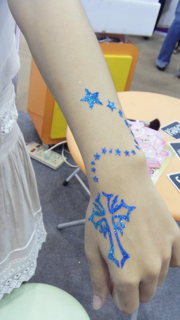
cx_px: 118
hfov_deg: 27.6
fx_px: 365
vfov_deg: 47.4
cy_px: 161
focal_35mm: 43
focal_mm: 6.6
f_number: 3.5
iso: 200
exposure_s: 1/15
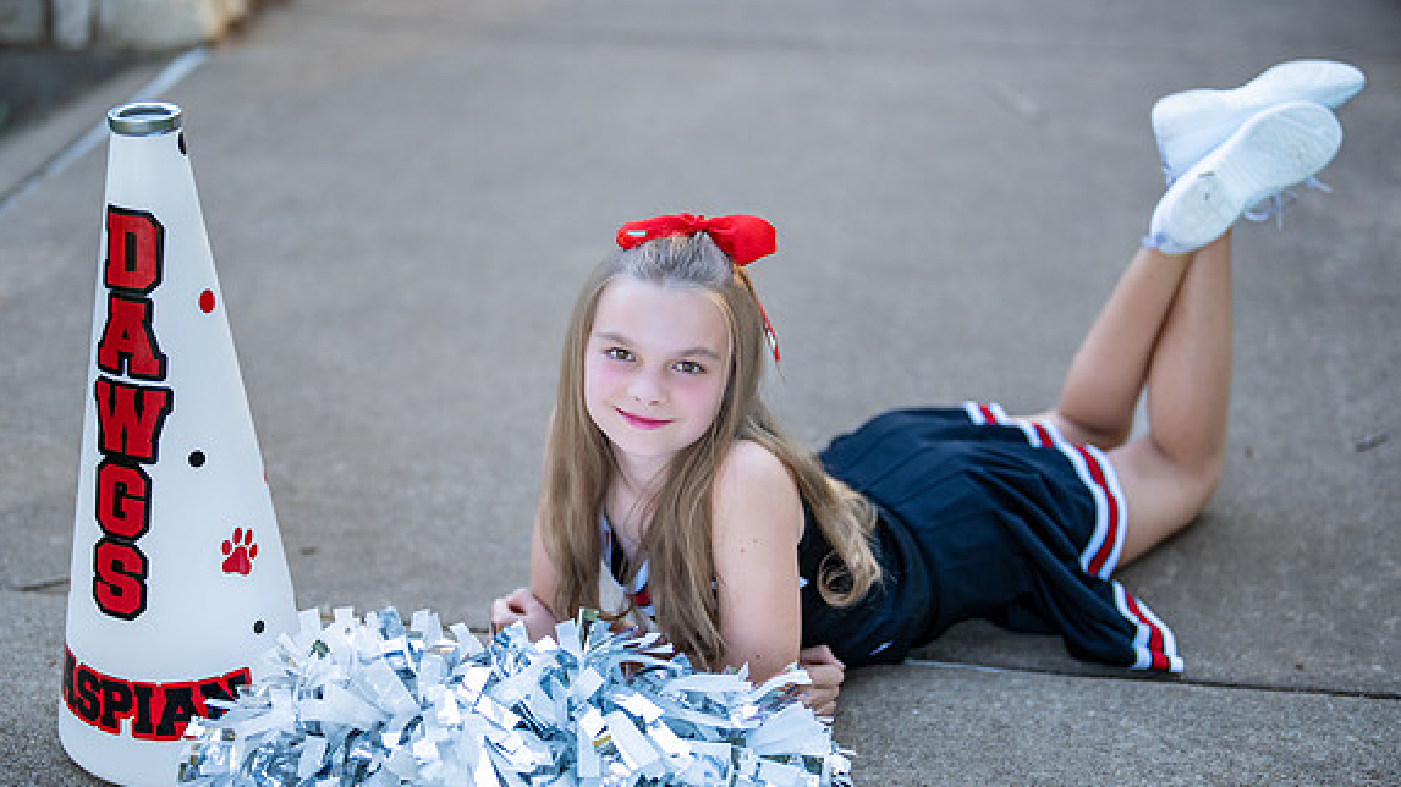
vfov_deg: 18.8
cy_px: 435
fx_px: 2377
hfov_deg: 32.8
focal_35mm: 64
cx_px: 653
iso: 200
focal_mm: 50
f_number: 1.2
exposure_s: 1/1250
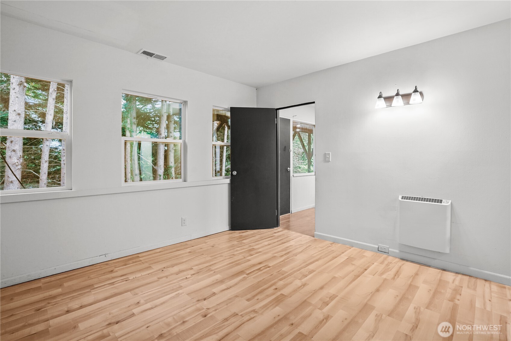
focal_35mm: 16
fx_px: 227
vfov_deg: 73.7
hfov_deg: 96.7
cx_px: 256
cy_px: 170
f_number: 7.1
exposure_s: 1/10
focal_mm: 16
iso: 400
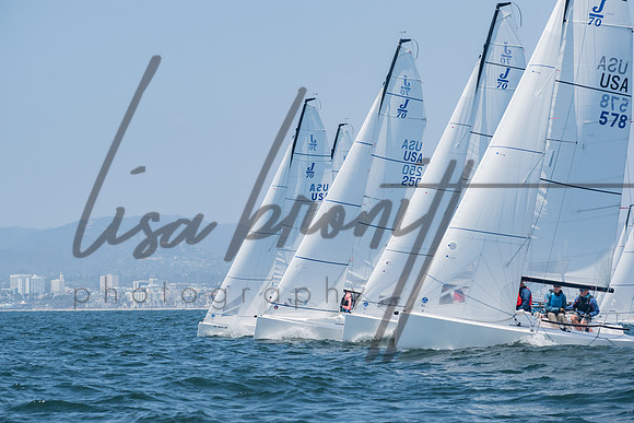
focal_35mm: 147
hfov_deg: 14.0
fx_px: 2589
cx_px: 317
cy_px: 212
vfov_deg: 9.3
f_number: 8
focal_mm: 98
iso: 400
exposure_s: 1/1250
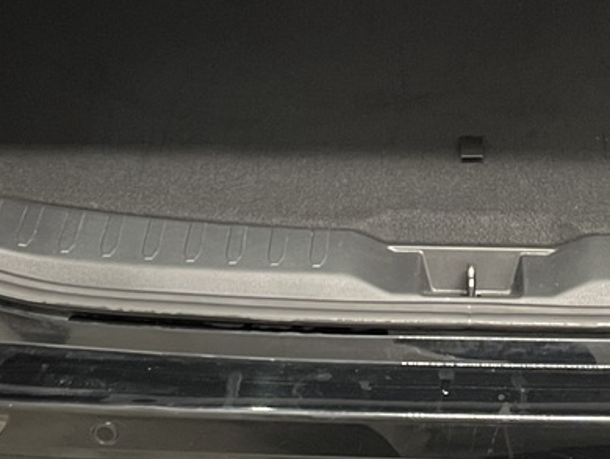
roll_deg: -0.3
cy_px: -41
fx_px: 1693
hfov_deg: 20.3
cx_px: 447
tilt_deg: -25.9
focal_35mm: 96
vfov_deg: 15.0
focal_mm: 4.2
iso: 500
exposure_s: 1/33
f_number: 1.6
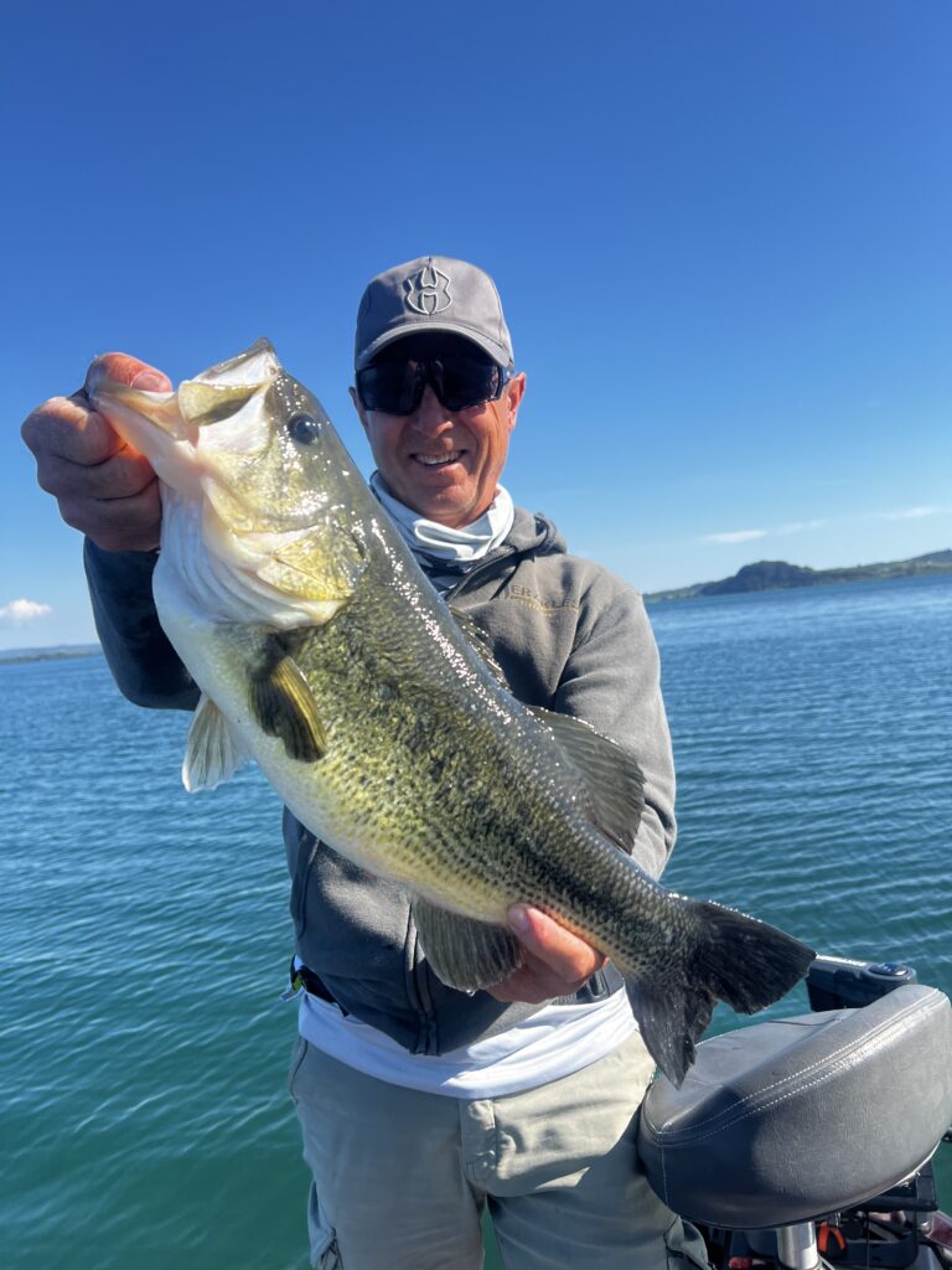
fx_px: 953
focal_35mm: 26
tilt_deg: -1.6
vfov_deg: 67.3
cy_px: 635
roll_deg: +6.5
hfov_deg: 53.1
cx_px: 476
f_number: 1.5
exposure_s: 1/2994
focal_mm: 5.7
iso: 50
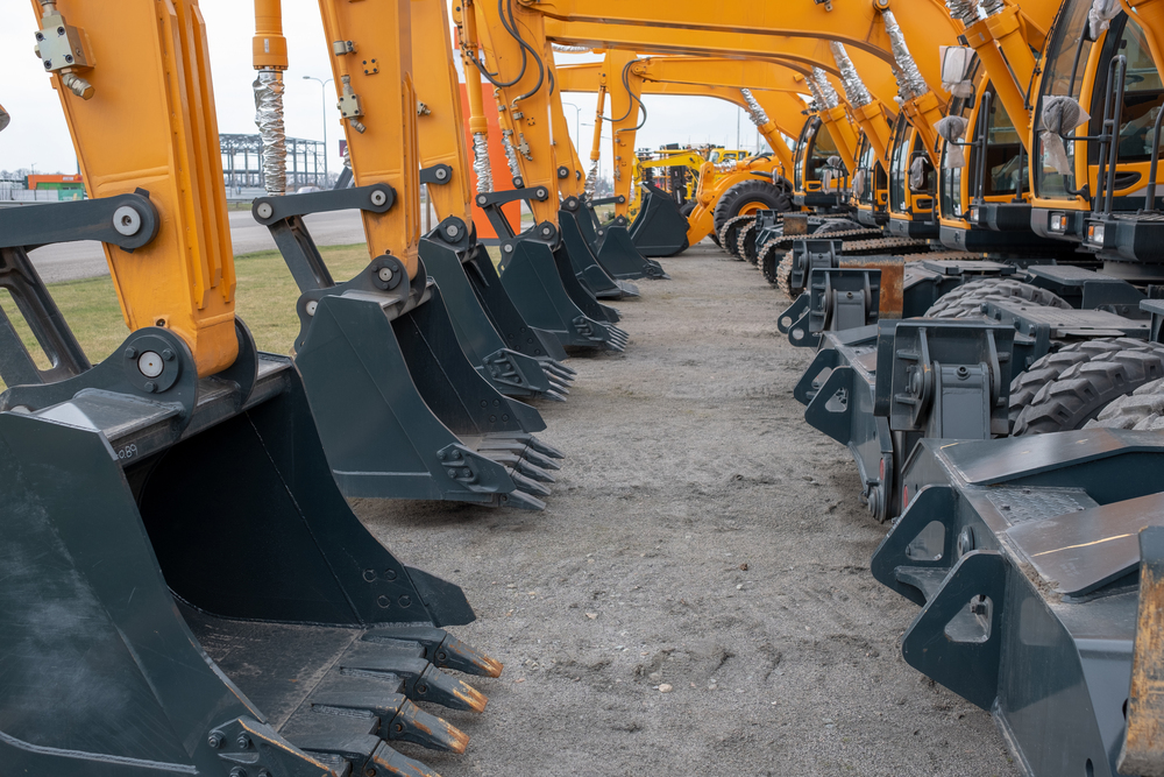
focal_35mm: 35
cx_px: 582
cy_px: 388
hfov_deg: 54.4
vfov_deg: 37.9
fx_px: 1132
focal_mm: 23
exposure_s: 1/200
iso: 200
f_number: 4.5
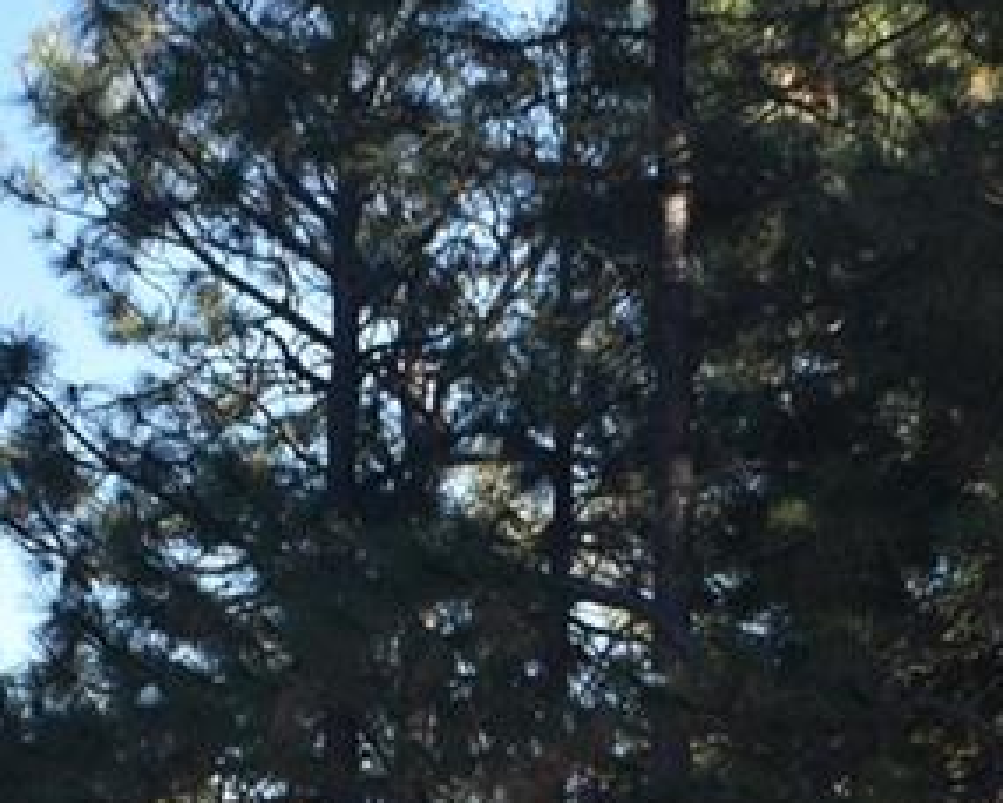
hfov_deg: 9.8
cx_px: 479
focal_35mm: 198
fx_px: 5867
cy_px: 1550
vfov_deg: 7.5
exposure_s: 1/125
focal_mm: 25
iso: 100
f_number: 5.6
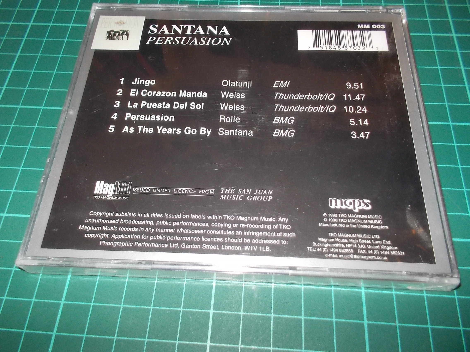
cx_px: 235
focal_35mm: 29
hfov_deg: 61.7
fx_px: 394
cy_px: 176
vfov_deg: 48.2
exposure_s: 1/30
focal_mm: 4.1
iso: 200
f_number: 3.3
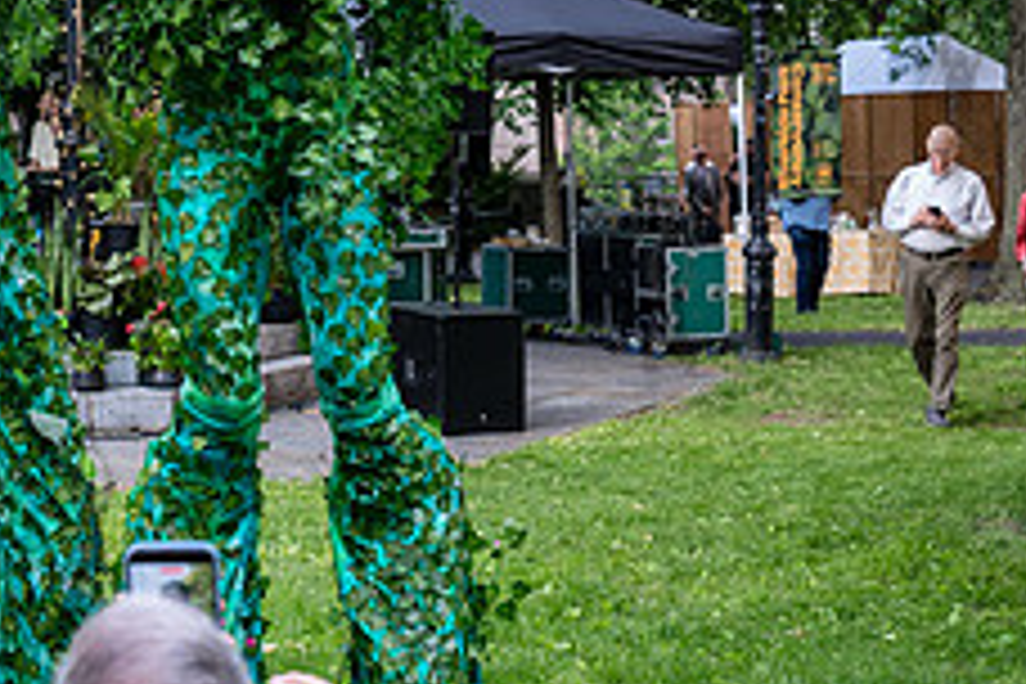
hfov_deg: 22.3
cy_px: 76
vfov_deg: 15.2
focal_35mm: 89
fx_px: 2536
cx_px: 86
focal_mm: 35
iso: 800
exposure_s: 1/160
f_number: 4
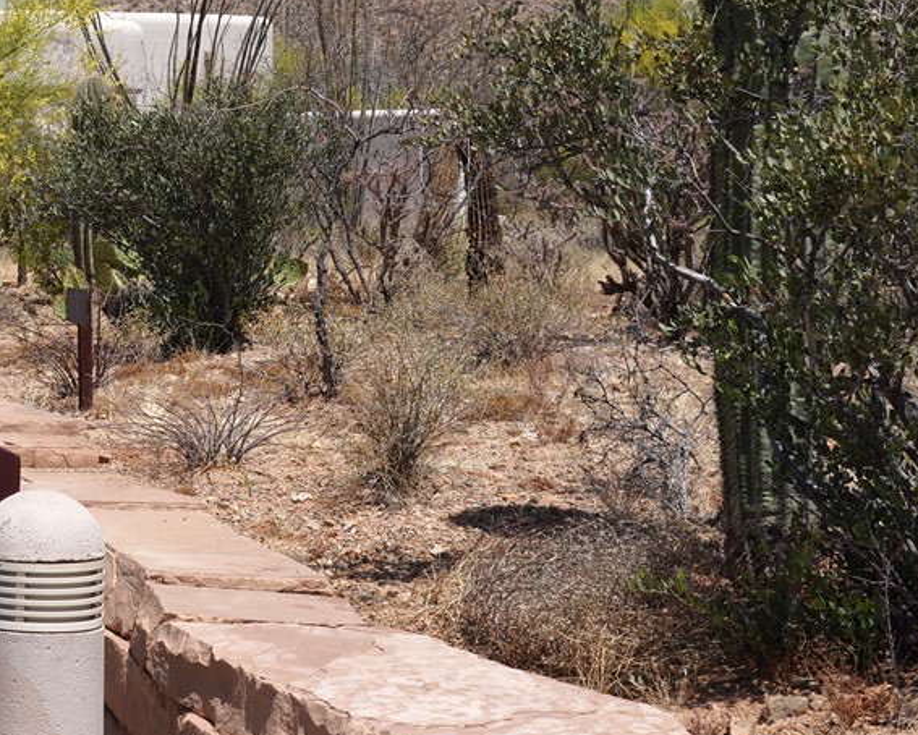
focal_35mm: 96
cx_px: -248
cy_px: 324
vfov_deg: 16.0
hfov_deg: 18.7
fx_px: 2609
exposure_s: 1/80
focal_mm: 29
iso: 100
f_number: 20
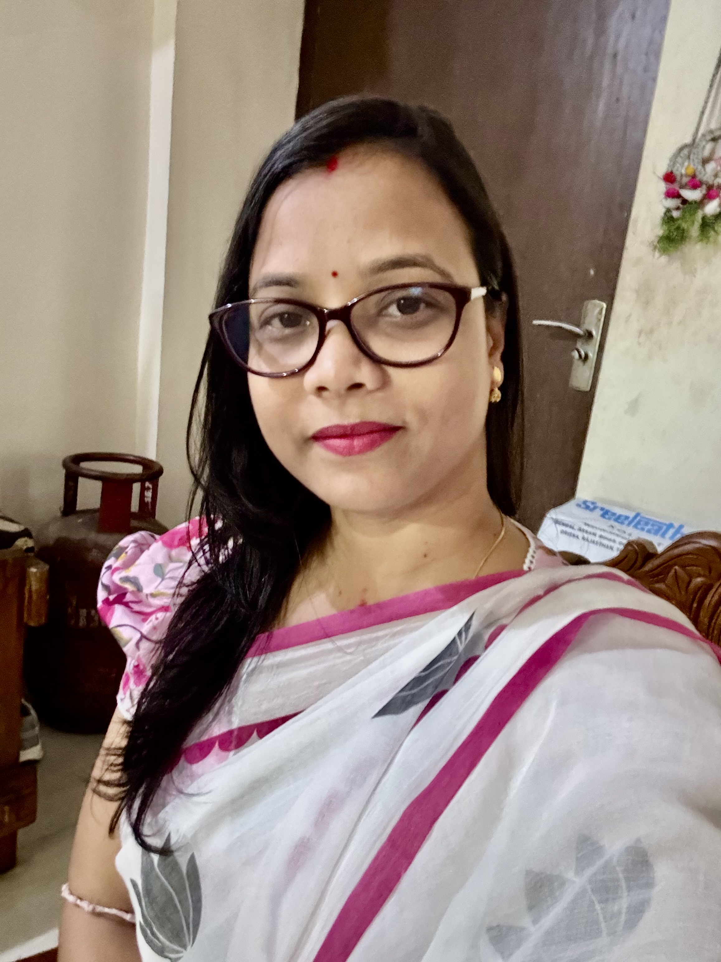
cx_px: 360
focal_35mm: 30
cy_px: 481
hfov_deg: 46.8
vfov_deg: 60.0
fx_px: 833
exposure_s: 1/17
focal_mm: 2.69
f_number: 1.9
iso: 1000
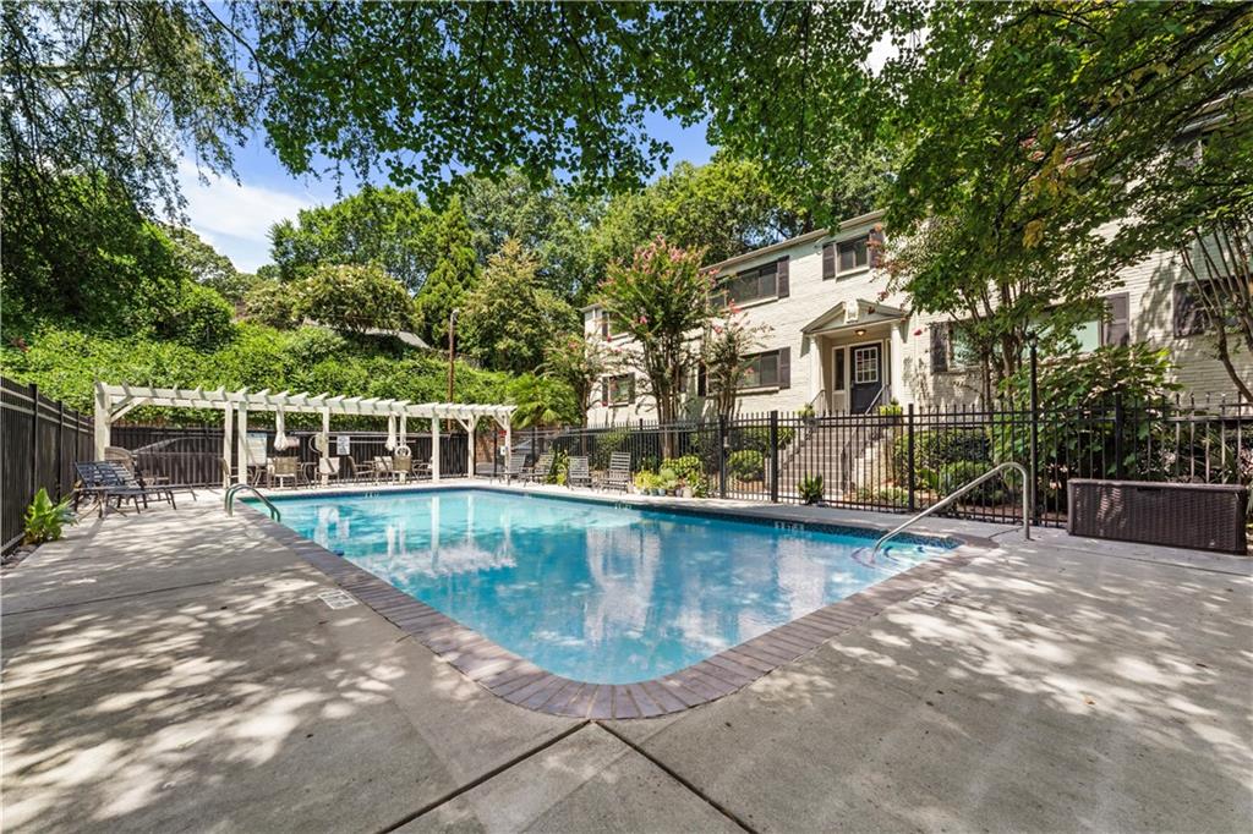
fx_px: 487
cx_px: 626
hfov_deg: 104.3
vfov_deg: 81.2
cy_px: 417
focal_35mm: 14
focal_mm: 14
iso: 320
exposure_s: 1/80
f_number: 8
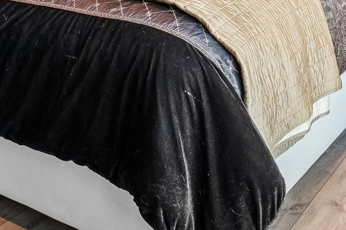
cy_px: -132
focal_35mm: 59
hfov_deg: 33.9
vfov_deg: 19.5
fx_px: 567
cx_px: 155
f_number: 8
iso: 400
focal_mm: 10
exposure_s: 1/5
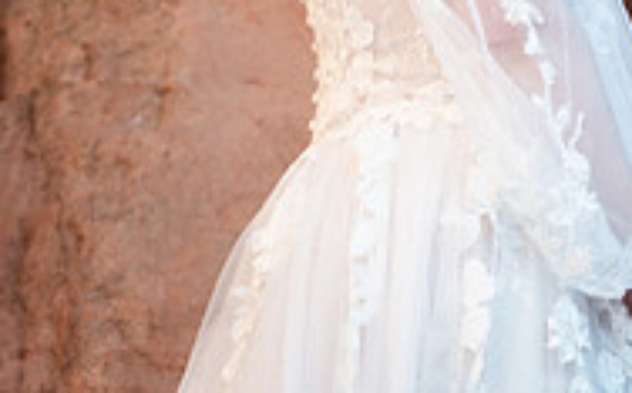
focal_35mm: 258
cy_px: -208
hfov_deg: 8.1
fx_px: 4439
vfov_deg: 5.0
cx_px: 783
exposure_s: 1/160
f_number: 6.3
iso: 160
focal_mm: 82
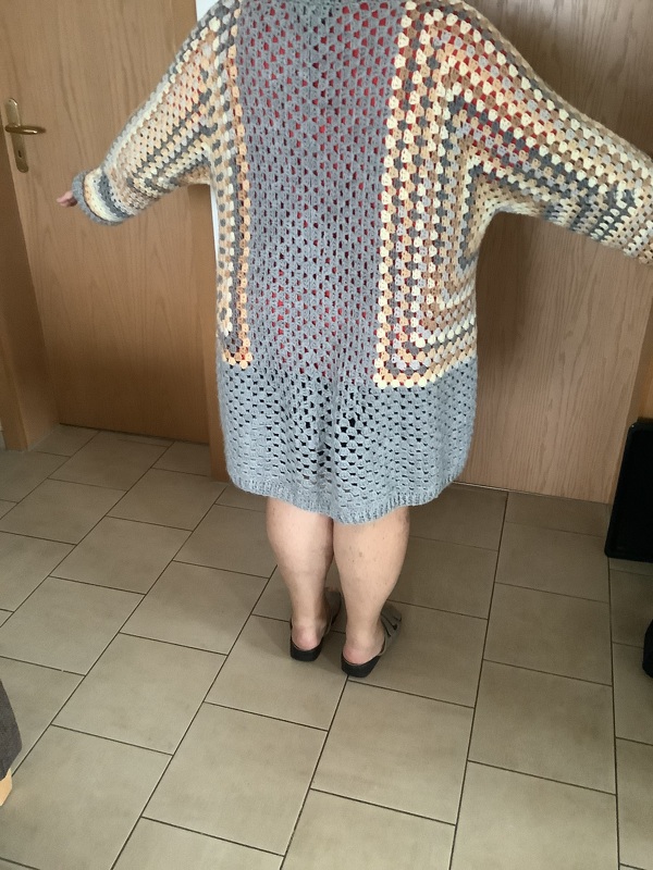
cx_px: 326
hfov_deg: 45.4
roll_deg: +2.0
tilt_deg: -29.5
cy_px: 435
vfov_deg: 58.4
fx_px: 780
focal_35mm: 31
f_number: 2.4
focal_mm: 3.3
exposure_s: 1/30
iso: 400
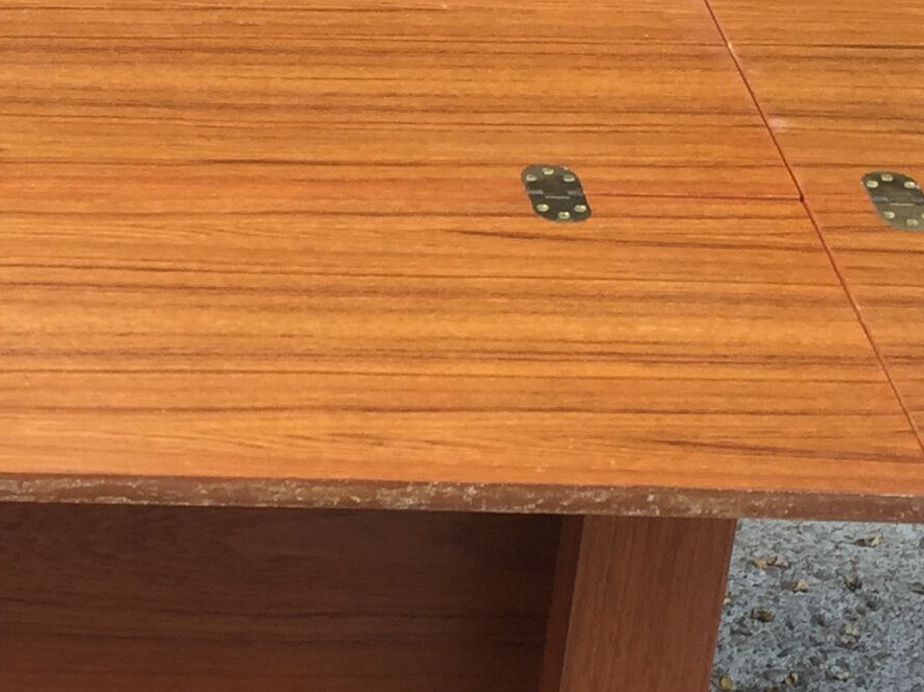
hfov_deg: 18.1
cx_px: 91
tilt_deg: -30.6
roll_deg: -0.3
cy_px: 331
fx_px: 2855
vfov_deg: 13.8
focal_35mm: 107
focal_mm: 4.15
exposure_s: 1/50
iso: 32
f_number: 2.2
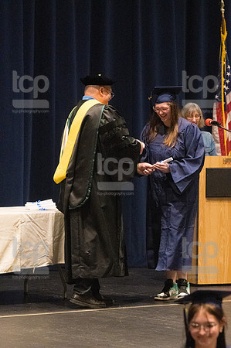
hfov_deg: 6.1
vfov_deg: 9.2
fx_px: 2170
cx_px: 116
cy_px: 174
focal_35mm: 225
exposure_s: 1/250
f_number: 4.5
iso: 8000
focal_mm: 150
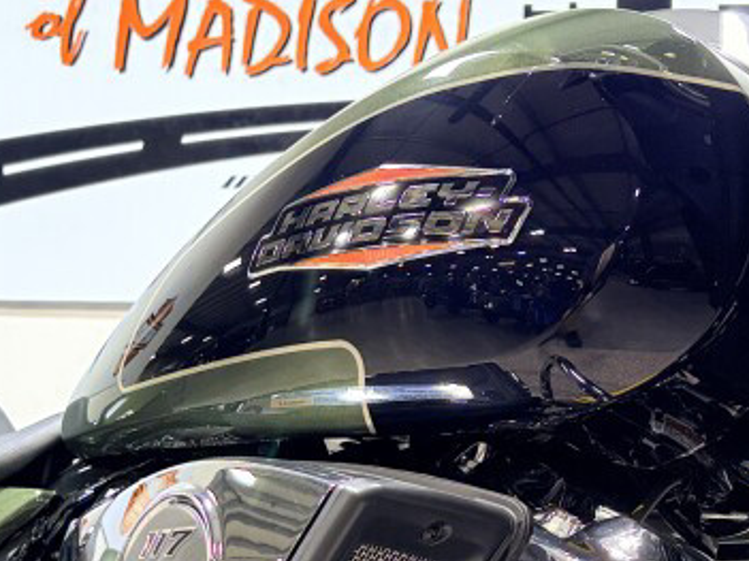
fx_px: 1709
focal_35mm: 79
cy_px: 595
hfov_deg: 24.4
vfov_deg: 18.1
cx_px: 170
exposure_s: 1/120
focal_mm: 5.96
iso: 80
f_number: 1.6
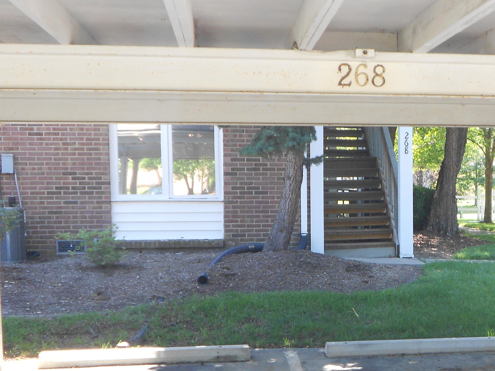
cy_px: 301
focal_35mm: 66
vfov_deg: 21.9
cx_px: 404
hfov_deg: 28.7
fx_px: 944
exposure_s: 1/50
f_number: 3.9
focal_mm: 6.7
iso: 80
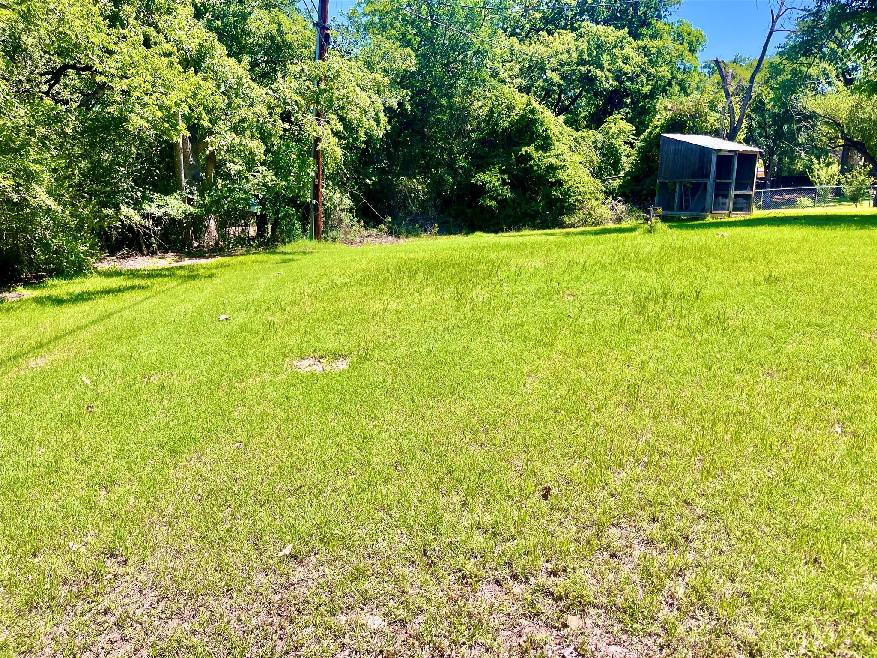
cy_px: 329
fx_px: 659
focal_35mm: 26
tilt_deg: -12.3
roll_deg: +1.6
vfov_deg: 53.1
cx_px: 438
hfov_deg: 67.3
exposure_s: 1/1862
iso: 50
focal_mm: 5.1
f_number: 1.6
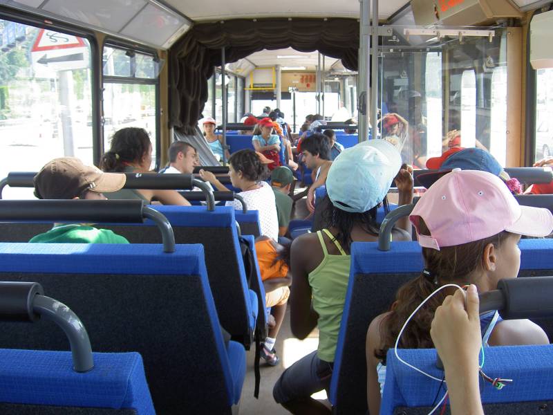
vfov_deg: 36.8
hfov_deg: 47.9
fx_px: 623
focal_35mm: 39
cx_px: 276
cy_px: 208
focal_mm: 8
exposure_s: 1/60
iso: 100
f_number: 2.8
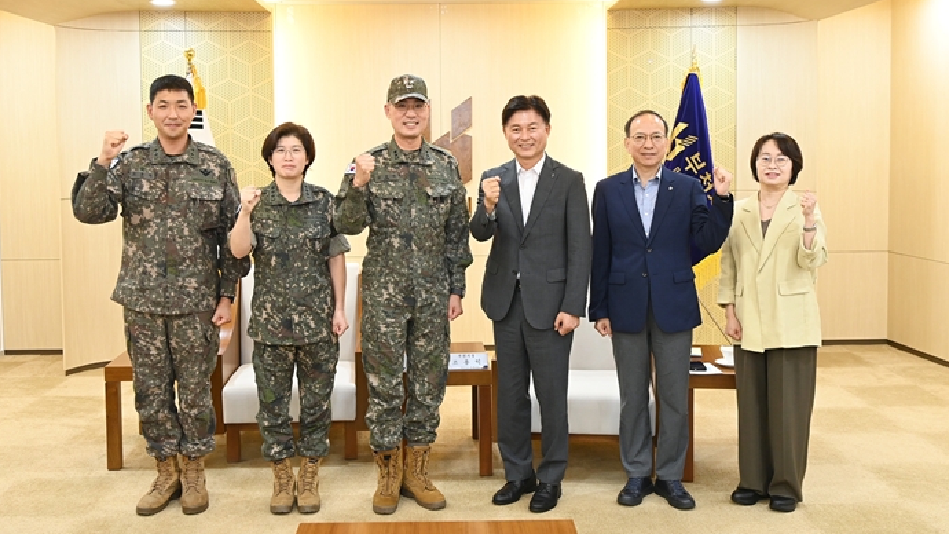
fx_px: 855
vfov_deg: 34.6
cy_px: 224
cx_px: 469
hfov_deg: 58.0
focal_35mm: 34
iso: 2500
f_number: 5.6
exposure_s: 1/125
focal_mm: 32
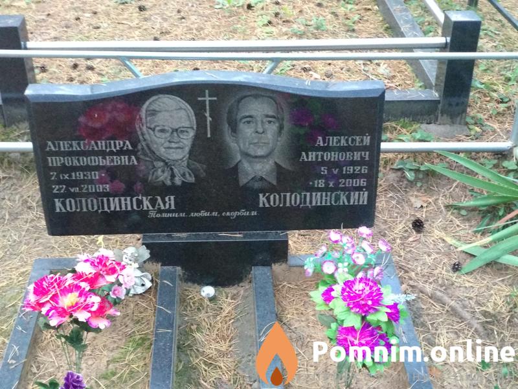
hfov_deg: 36.8
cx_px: 259
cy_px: 194
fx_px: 778
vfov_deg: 28.0
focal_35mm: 52
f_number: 2.6
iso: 2000
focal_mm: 5.99
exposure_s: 1/30
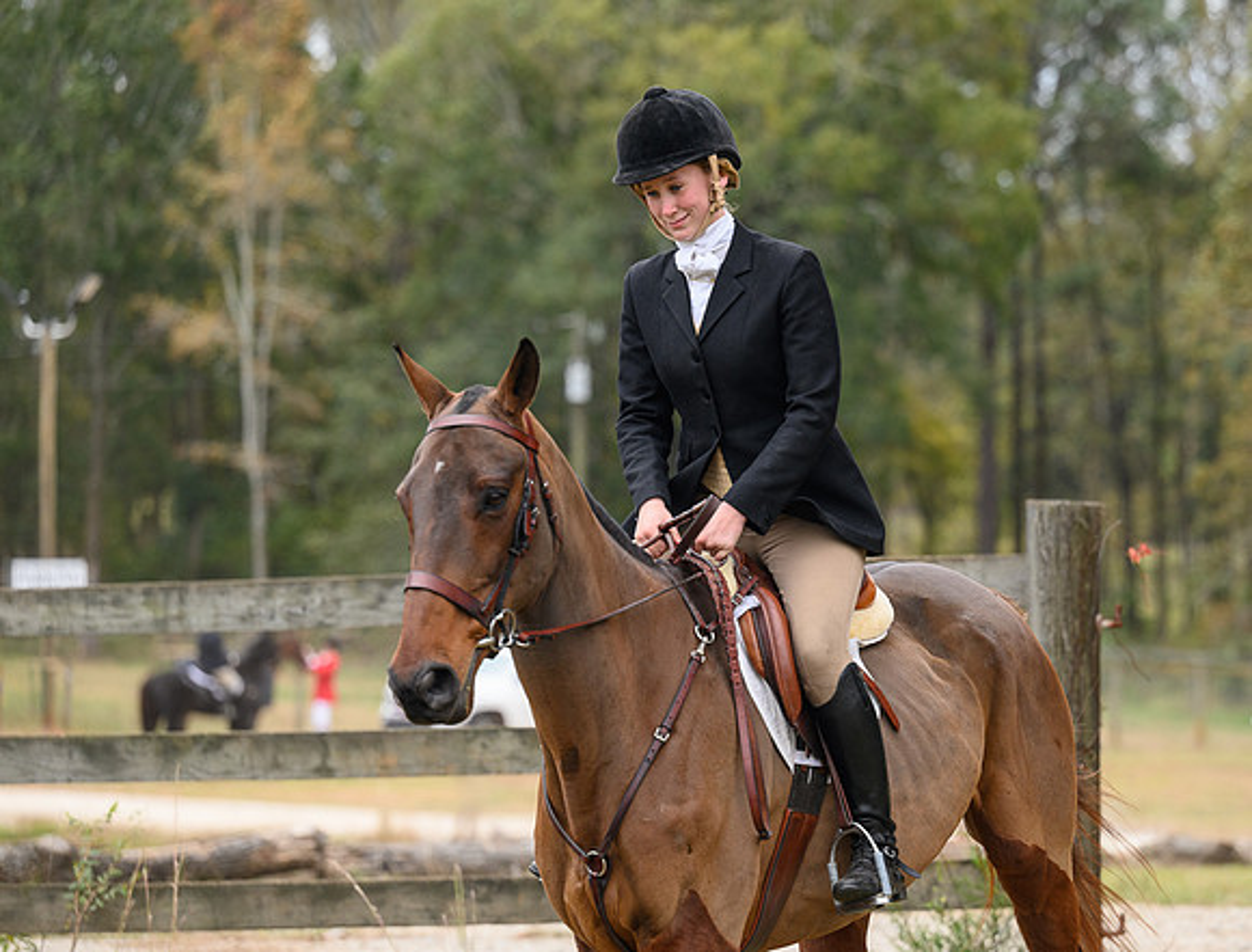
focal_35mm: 145
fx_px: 5282
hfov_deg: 13.5
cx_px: 792
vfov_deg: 10.3
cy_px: 462
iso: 500
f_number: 3.2
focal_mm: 120
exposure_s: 1/640
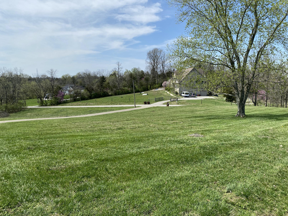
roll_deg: -0.7
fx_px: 216
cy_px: 108
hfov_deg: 67.3
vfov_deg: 53.1
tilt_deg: -7.2
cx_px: 144
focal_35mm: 26
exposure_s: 1/3040
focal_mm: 4.25
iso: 32
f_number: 1.8
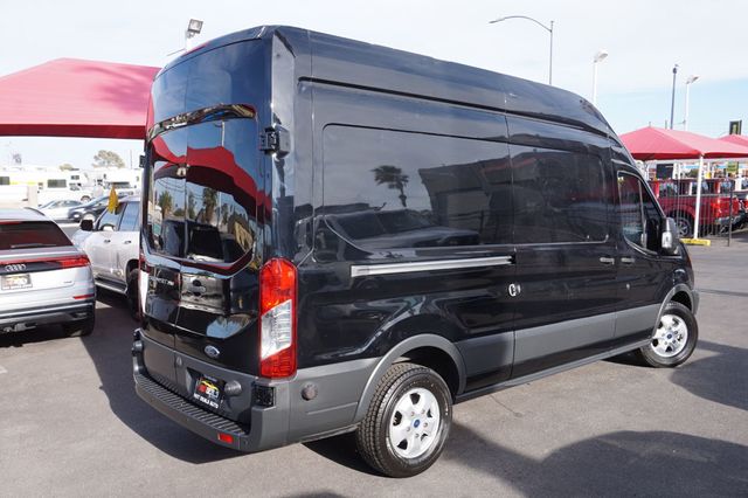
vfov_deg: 43.6
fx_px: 623
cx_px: 374
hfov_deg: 62.0
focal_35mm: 30
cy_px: 249
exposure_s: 1/80
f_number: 8
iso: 100
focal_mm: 20
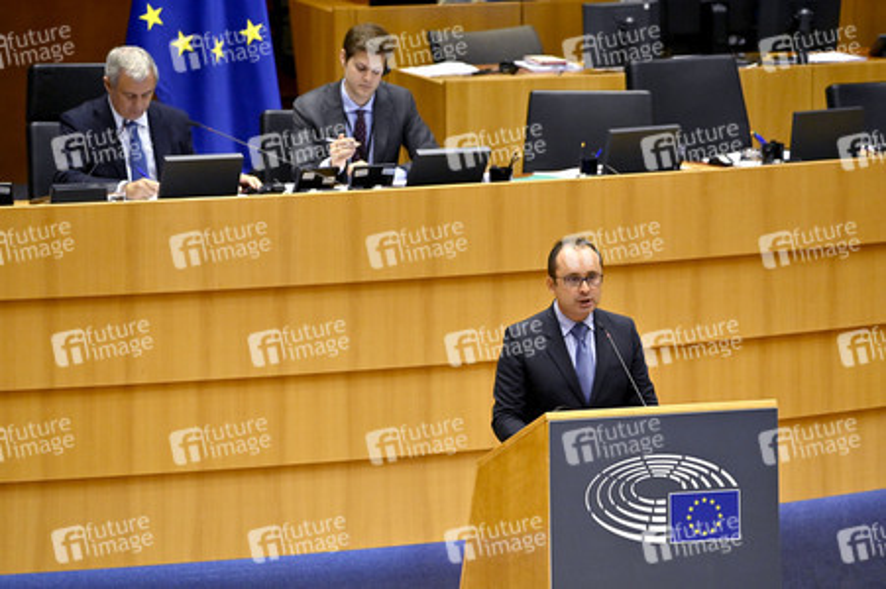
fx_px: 9591
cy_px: 294
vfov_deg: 3.5
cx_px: 443
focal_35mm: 390
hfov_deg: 5.3
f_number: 6
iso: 4000
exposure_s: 1/500
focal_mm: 390
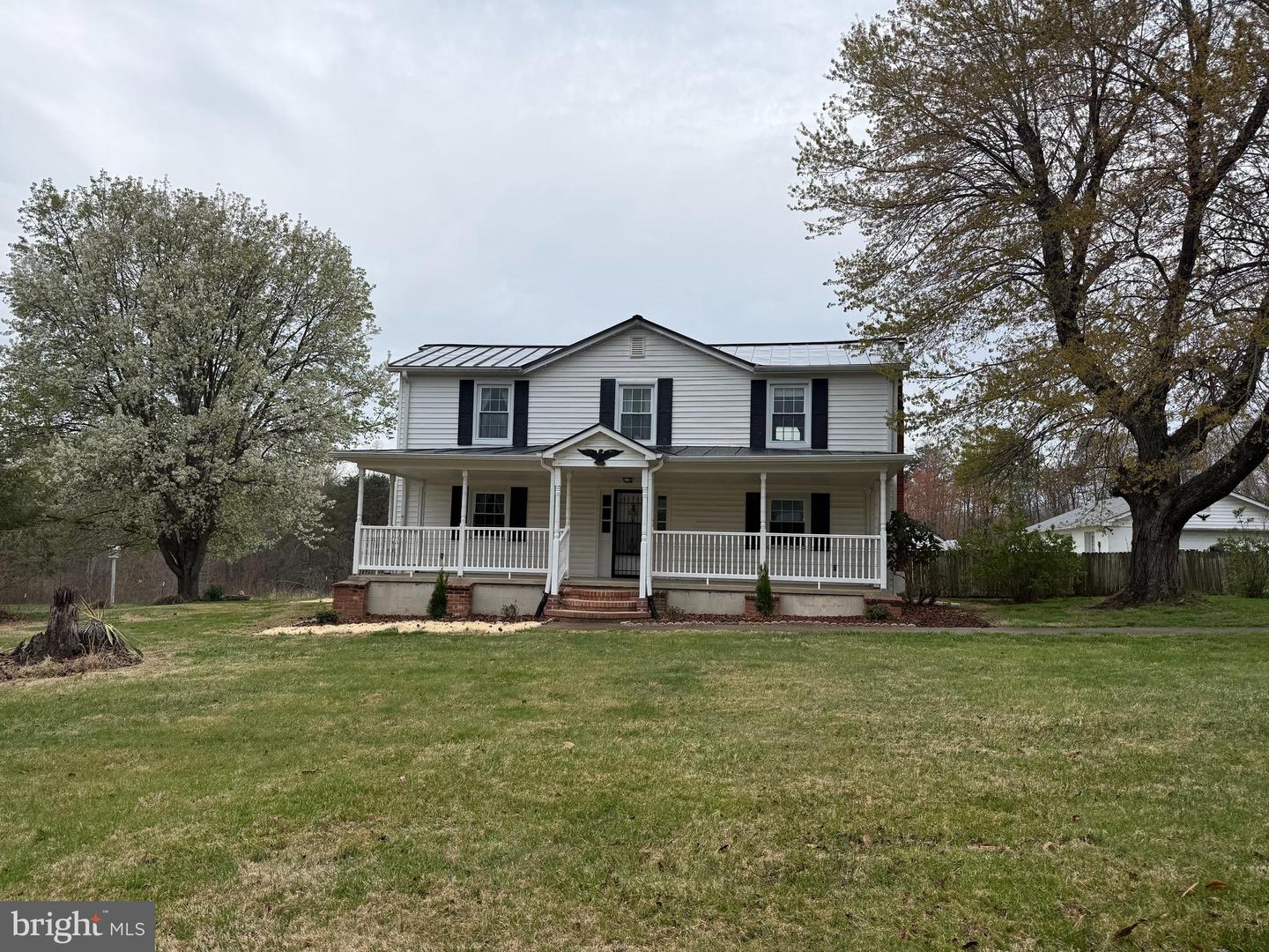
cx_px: 634
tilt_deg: +5.5
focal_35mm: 24
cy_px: 476
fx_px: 880
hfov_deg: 71.6
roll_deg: -1.9
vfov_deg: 56.8
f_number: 1.78
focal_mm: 6.76
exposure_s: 1/1901
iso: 80
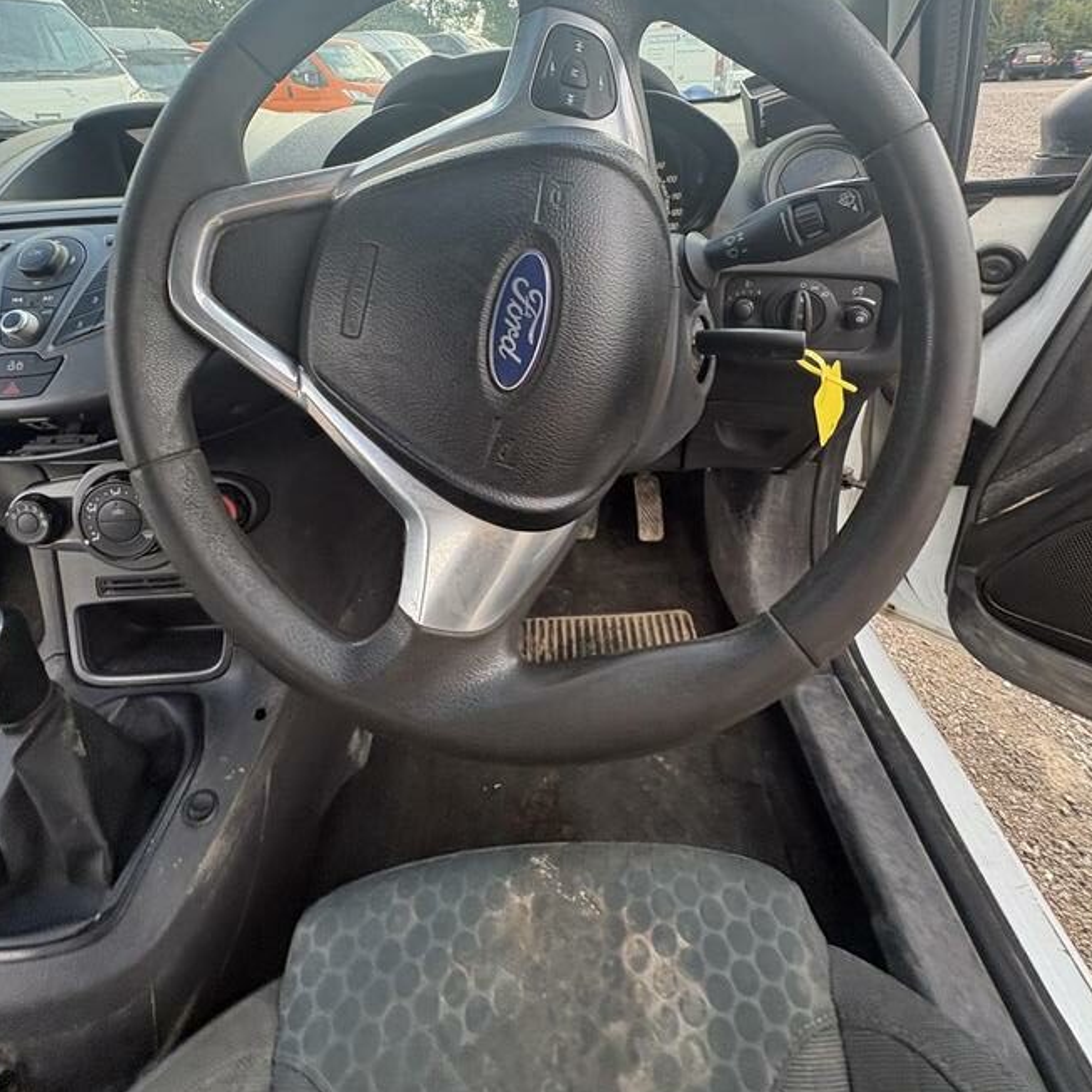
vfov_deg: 81.0
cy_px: 360
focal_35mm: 17
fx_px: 607
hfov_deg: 84.0
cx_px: 546
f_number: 2.2
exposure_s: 1/139
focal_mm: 2.22
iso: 125
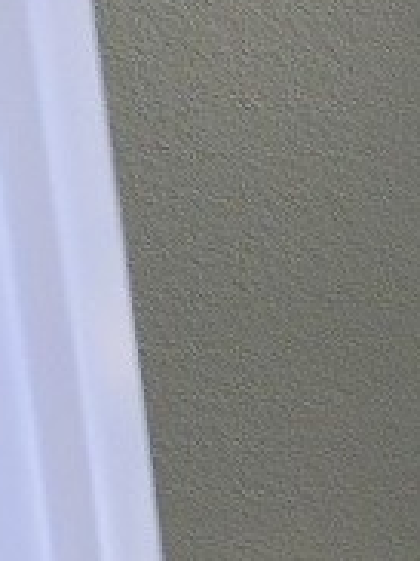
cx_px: 831
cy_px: 346
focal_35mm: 122
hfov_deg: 11.1
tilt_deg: -10.3
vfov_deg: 16.1
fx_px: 1976
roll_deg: +1.2
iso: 50
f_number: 2.2
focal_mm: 4.15
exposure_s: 1/30
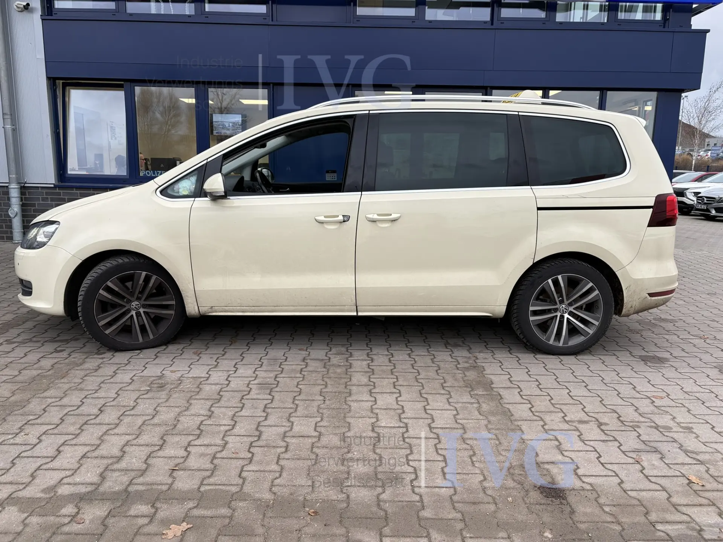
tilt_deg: -9.4
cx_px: 362
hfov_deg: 67.3
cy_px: 271
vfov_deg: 53.1
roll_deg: -0.1
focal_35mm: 26
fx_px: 543
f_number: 1.6
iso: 64
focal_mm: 5.96
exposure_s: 1/121
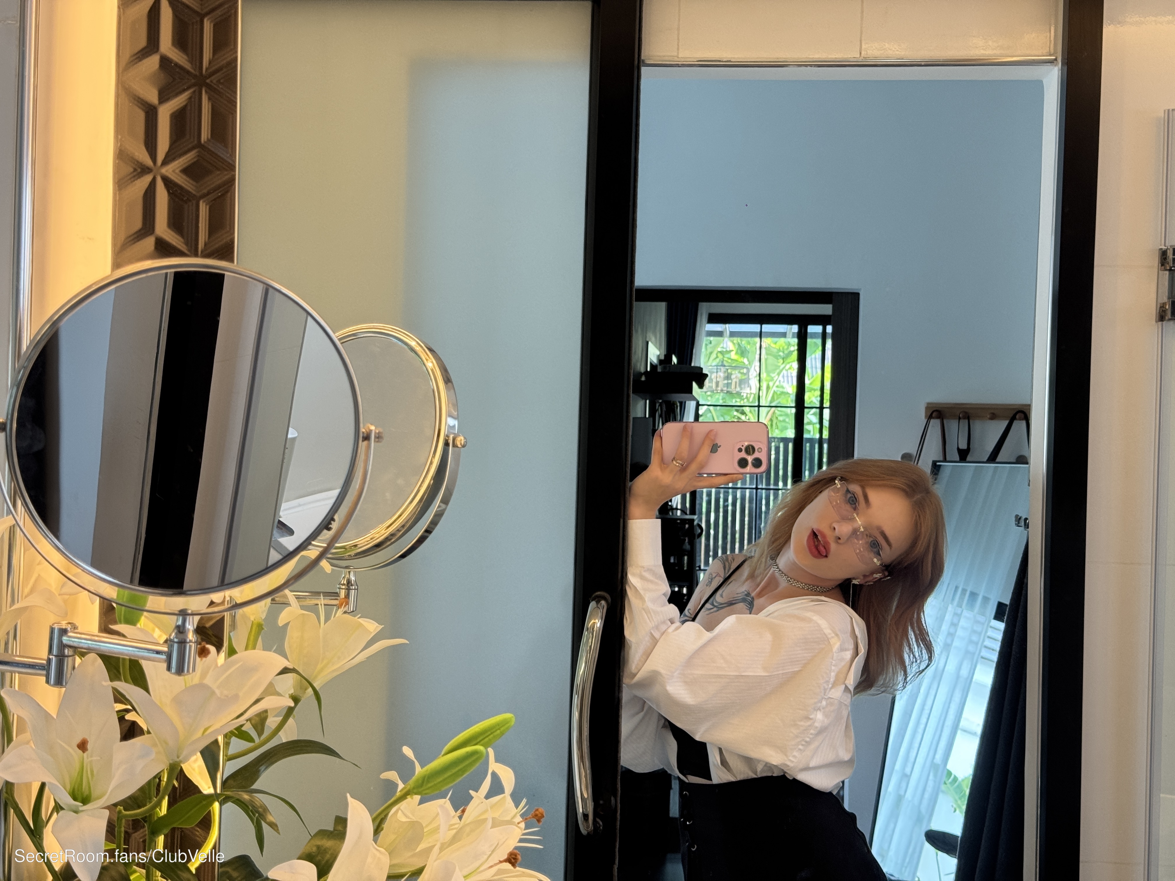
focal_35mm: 48
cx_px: 588
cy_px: 440
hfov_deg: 39.7
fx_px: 1629
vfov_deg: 30.3
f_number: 1.78
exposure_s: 1/60
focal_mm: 6.76
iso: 125
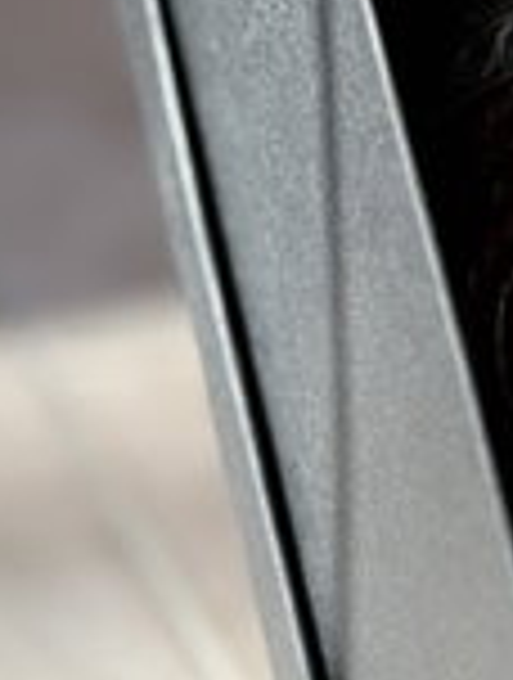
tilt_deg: -17.9
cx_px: 806
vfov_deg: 11.6
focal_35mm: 169
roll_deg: -2.1
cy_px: 119
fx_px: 3325
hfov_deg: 8.6
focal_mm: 6.76
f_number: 1.78
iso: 100
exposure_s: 1/442
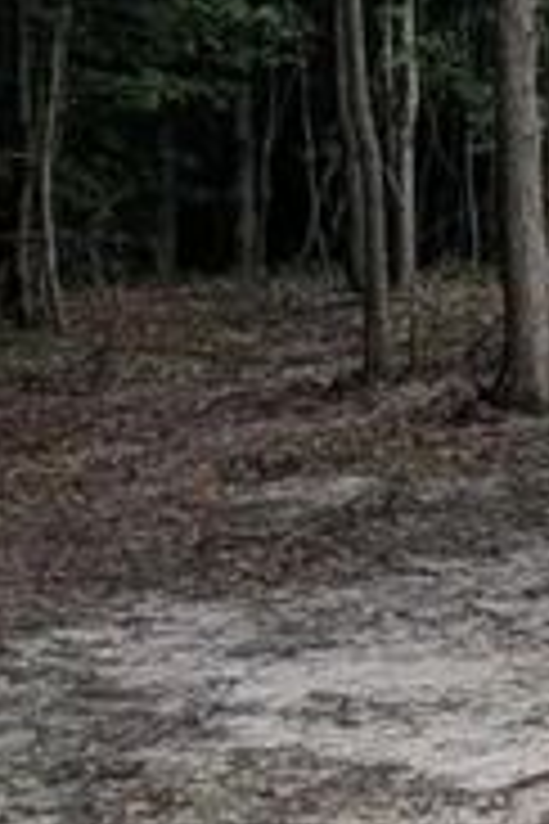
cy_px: 610
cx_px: 1994
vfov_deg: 21.7
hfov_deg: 9.0
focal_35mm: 93
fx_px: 2127
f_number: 1.95
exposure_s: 1/2538
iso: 42
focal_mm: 2.23
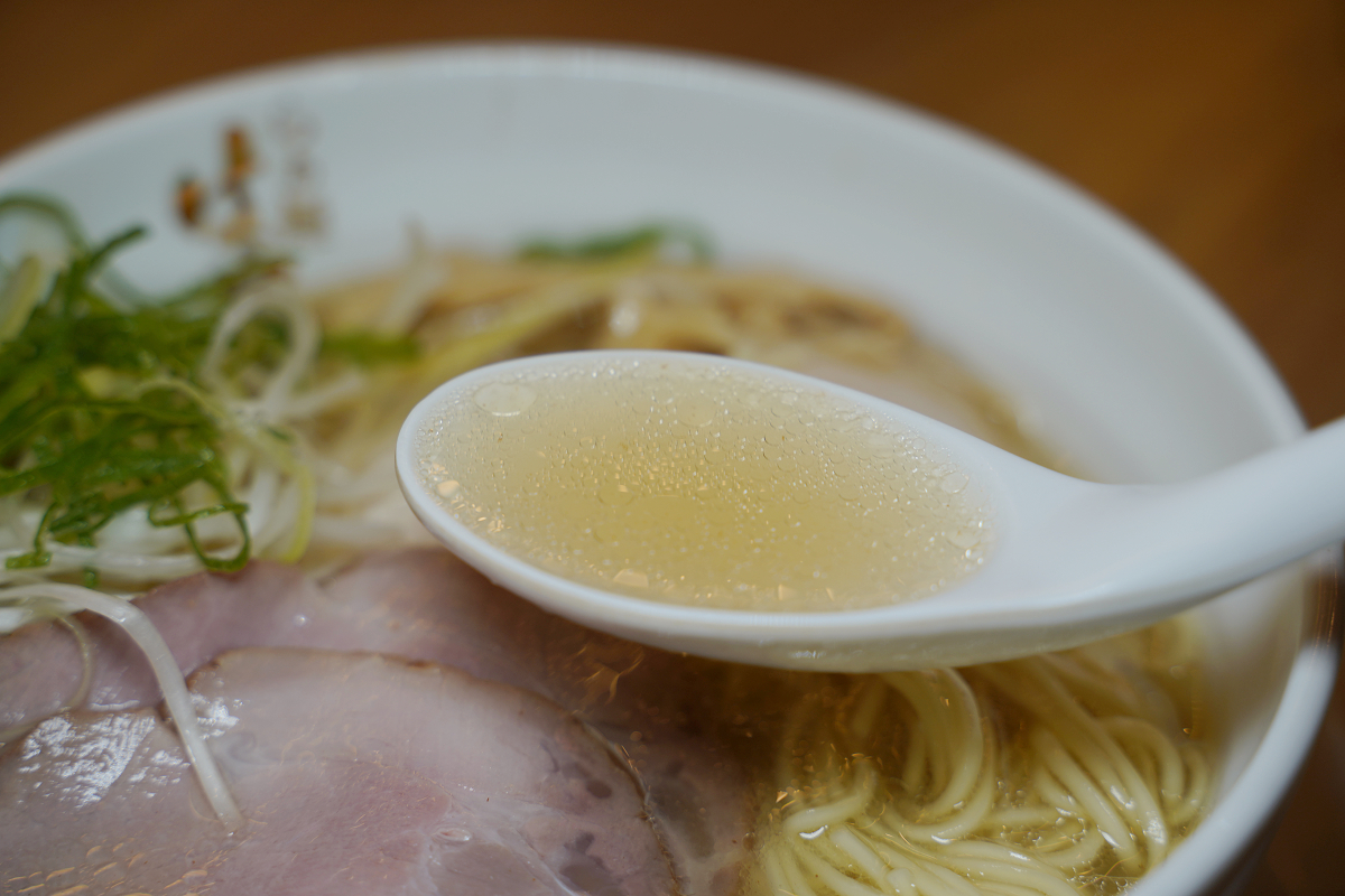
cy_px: 448
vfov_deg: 18.2
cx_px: 672
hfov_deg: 27.0
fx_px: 2802
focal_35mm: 75
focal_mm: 75
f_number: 4.5
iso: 100
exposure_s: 1/100
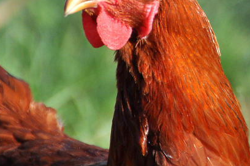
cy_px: 41
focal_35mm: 400
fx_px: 2774
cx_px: 139
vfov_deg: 3.4
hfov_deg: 5.2
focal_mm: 170
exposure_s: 1/2000
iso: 640
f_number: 5.6
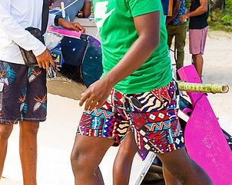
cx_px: 22
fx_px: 1008
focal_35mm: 147
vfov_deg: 10.5
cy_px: 65
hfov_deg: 13.0
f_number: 6.3
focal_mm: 70
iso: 360
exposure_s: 1/320
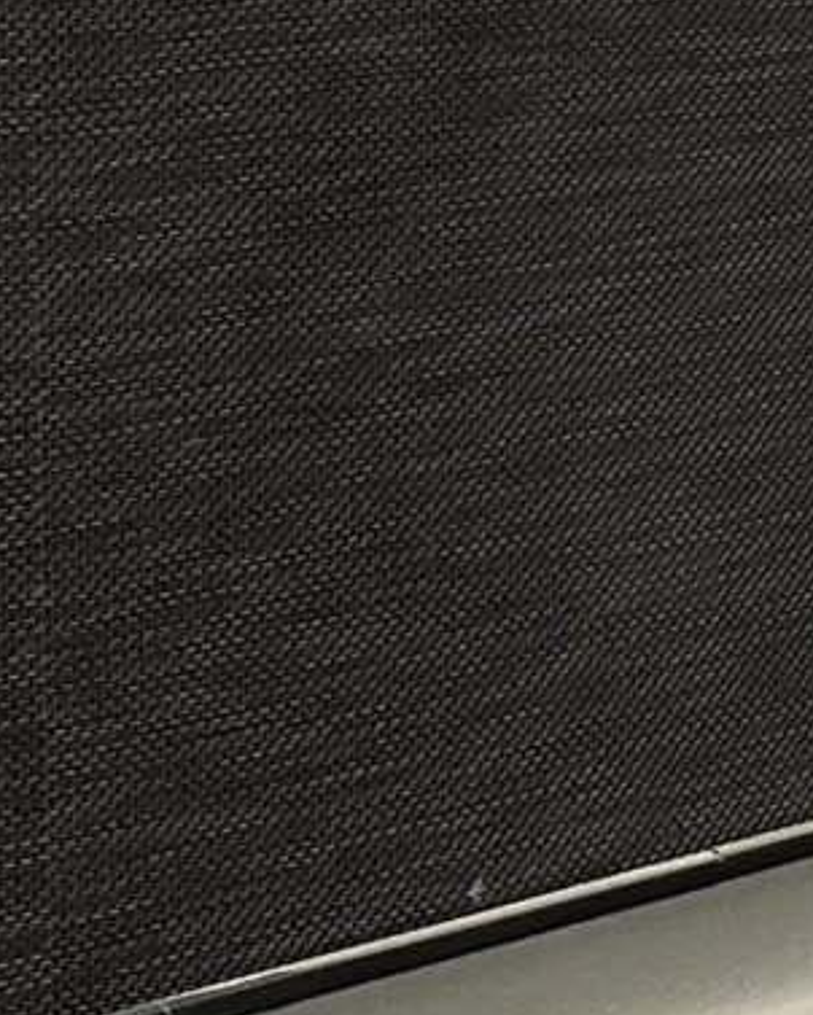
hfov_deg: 8.5
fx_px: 4778
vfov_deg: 11.5
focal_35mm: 159
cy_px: -595
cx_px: 2269
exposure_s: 1/50
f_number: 1.78
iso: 200
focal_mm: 6.86
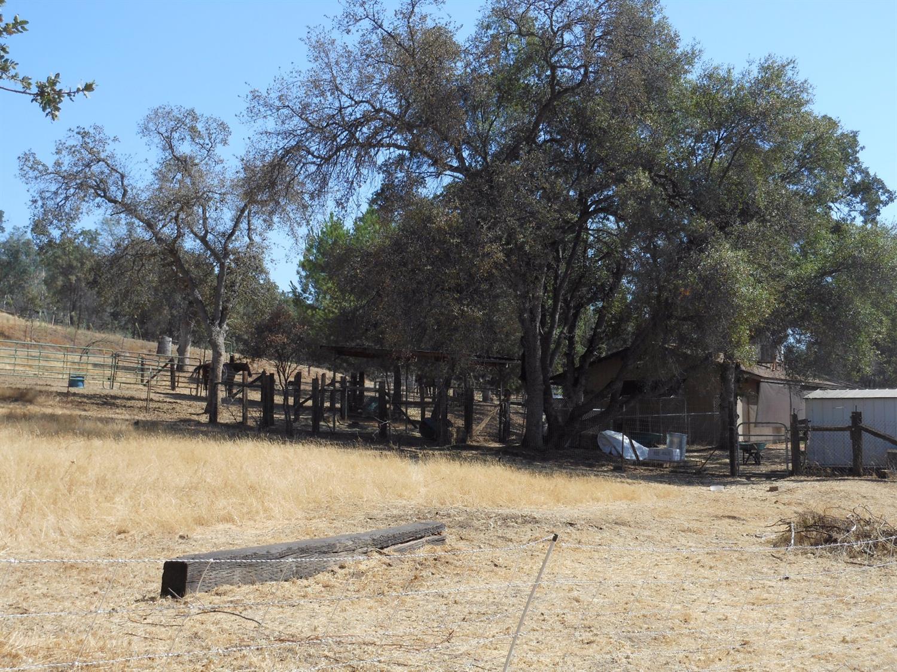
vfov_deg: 32.2
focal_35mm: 45
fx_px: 1166
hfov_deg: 42.1
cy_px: 336
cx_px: 448
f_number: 4.6
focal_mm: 8.1
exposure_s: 1/400
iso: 80
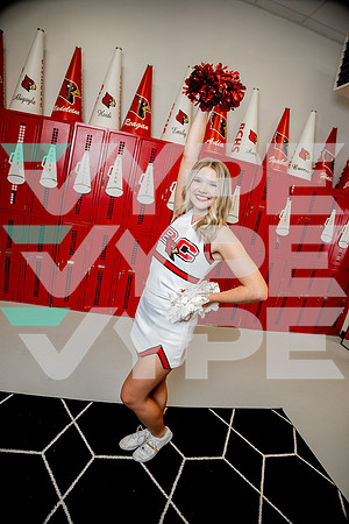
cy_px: 262
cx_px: 174
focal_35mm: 20
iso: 800
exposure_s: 1/250
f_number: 4
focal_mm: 20
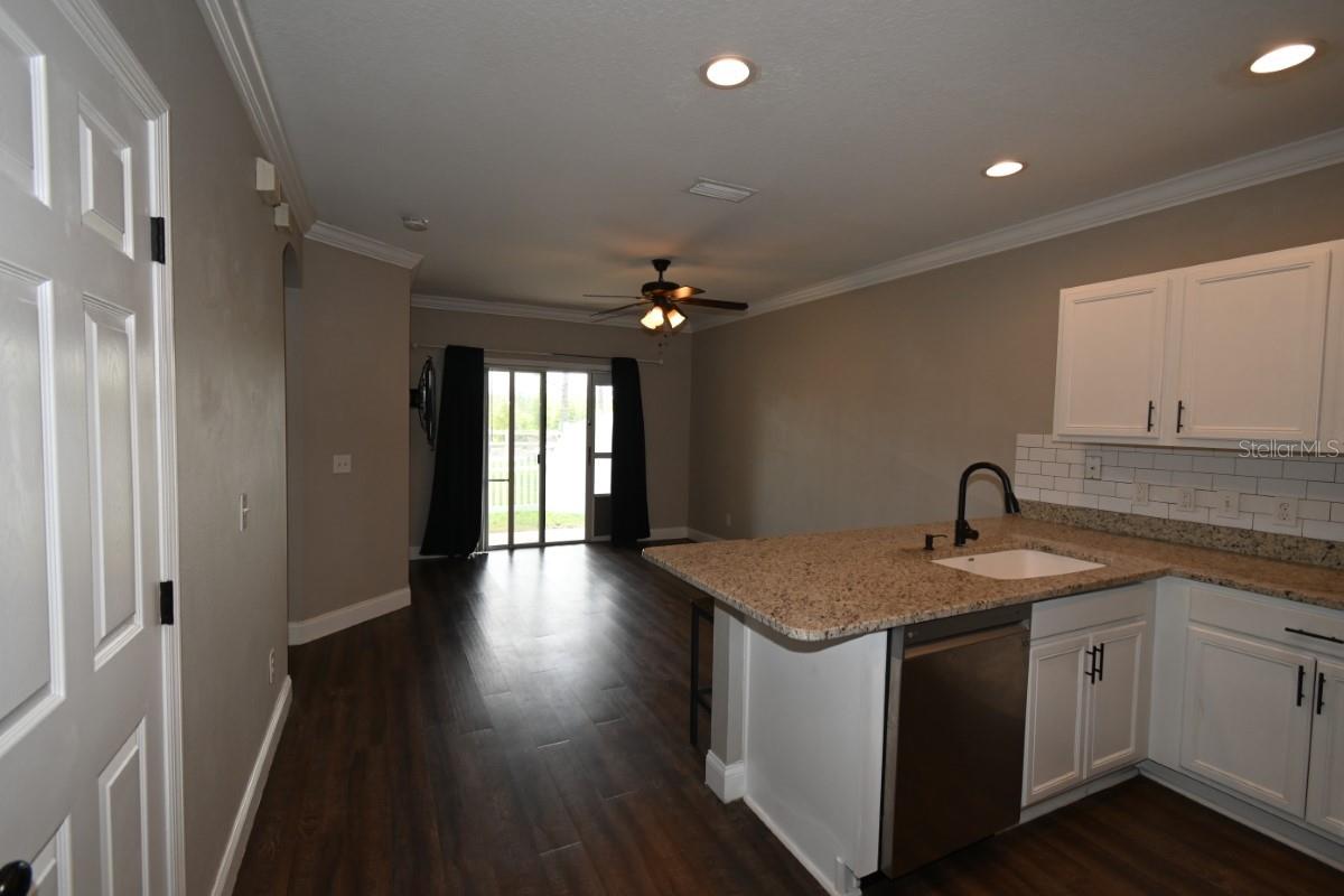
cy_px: 448
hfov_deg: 100.4
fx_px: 560
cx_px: 672
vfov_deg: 77.3
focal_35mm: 15
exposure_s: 1/125
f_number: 5.6
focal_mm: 10
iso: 400
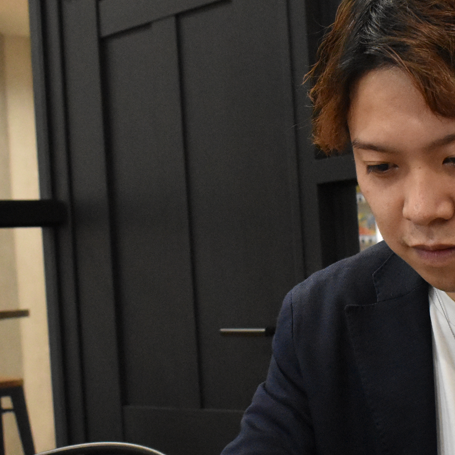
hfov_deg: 20.5
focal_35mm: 84
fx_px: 1249
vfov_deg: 20.6
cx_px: 352
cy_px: 269
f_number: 4
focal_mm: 22
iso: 4000
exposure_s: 1/250
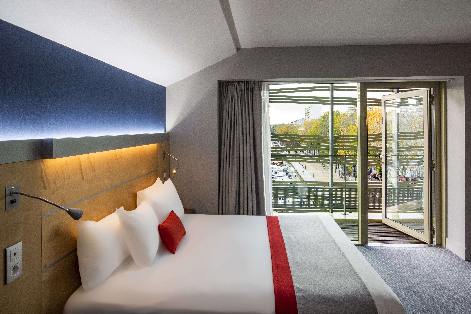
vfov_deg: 67.4
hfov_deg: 90.0
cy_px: 157
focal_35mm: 18
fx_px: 236
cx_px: 236
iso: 250
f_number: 22
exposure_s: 1/6
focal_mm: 18
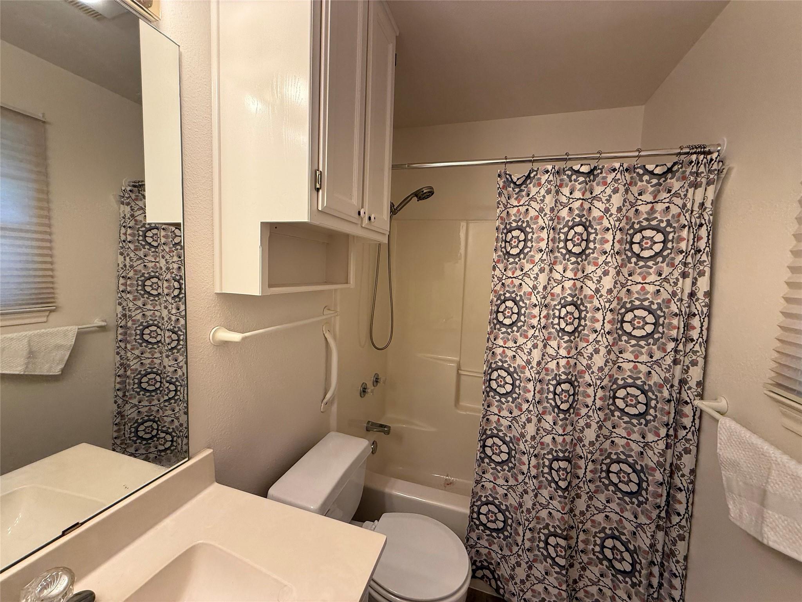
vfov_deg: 85.7
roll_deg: -1.8
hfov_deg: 102.1
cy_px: 301
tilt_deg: -4.0
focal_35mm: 14
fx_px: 324
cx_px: 401
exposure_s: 1/120
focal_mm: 2.22
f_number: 2.2
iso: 64
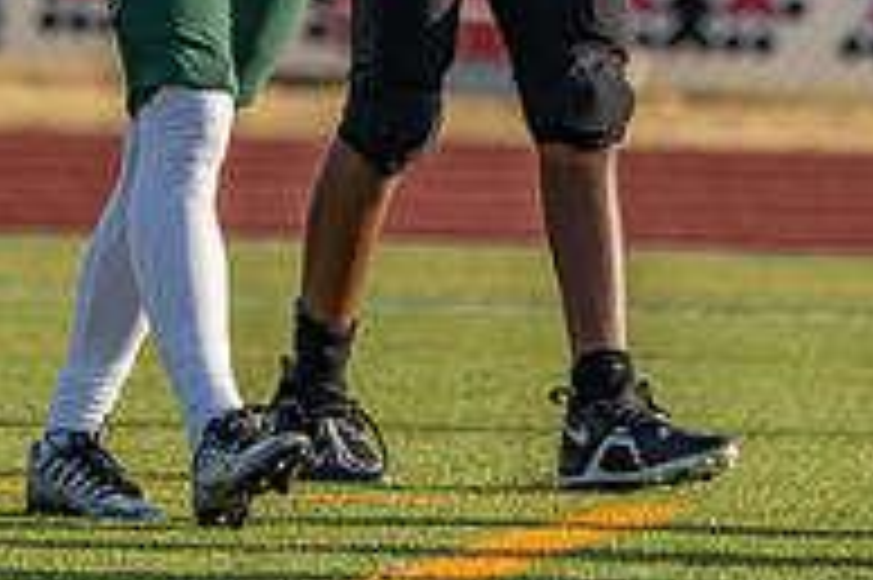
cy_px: -272
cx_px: 464
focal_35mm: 1196
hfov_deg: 1.7
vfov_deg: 1.1
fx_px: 28978
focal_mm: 400
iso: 320
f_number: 5.6
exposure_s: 1/1250
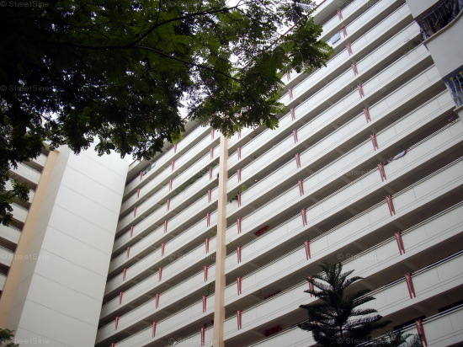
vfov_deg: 38.6
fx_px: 495
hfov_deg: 50.2
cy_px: 174
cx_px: 232
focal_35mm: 37
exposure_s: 1/500
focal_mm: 6.2
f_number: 2.8
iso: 80
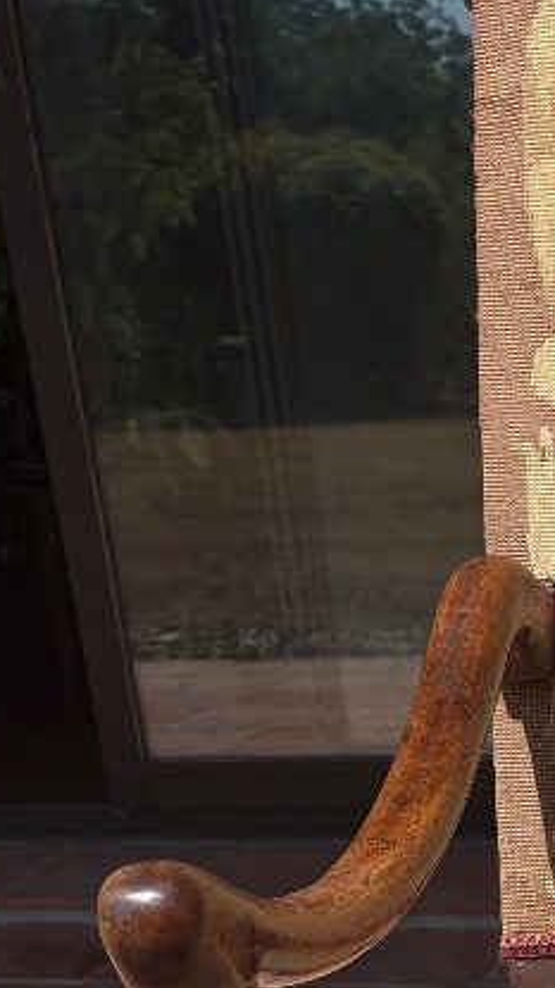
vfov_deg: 23.3
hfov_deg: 13.8
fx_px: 2148
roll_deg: +2.6
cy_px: 1238
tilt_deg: -22.9
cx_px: 850
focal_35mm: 82
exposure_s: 1/4329
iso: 50
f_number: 1.6
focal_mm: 5.96
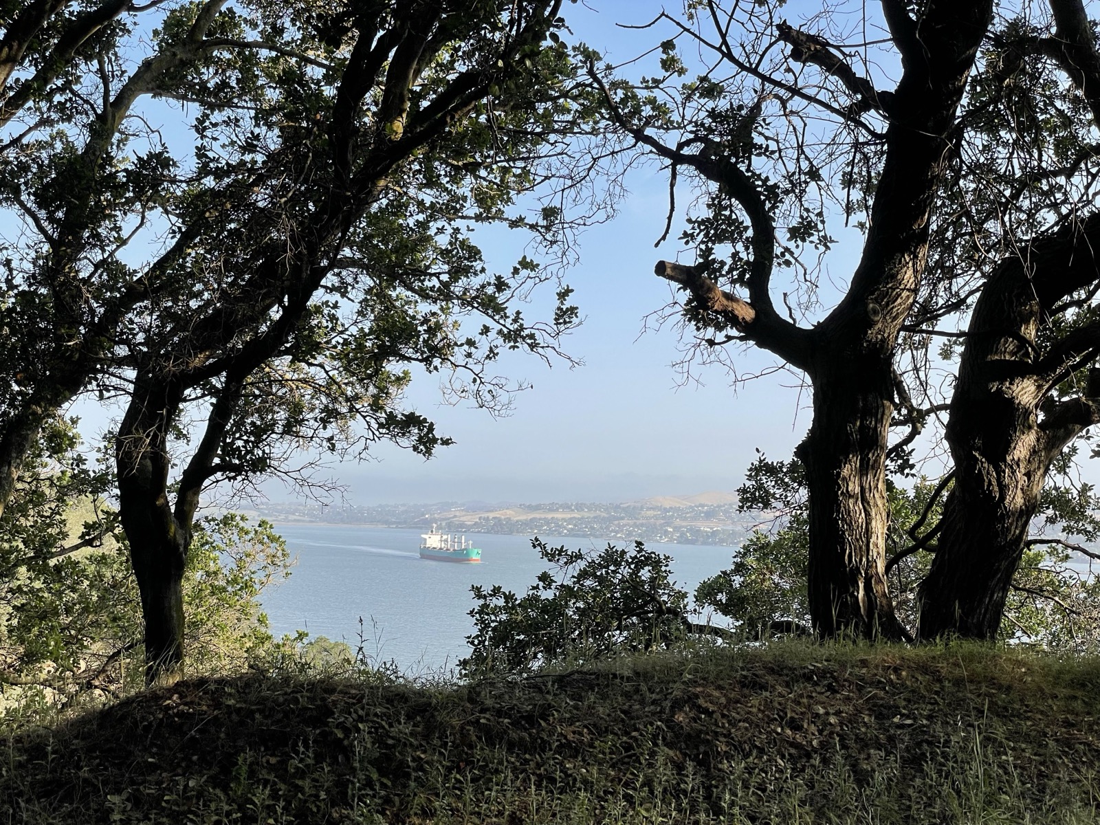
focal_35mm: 52
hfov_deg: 36.8
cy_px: 412
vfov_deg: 28.0
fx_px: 1652
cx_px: 550
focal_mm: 6
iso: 25
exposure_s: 1/727
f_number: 2
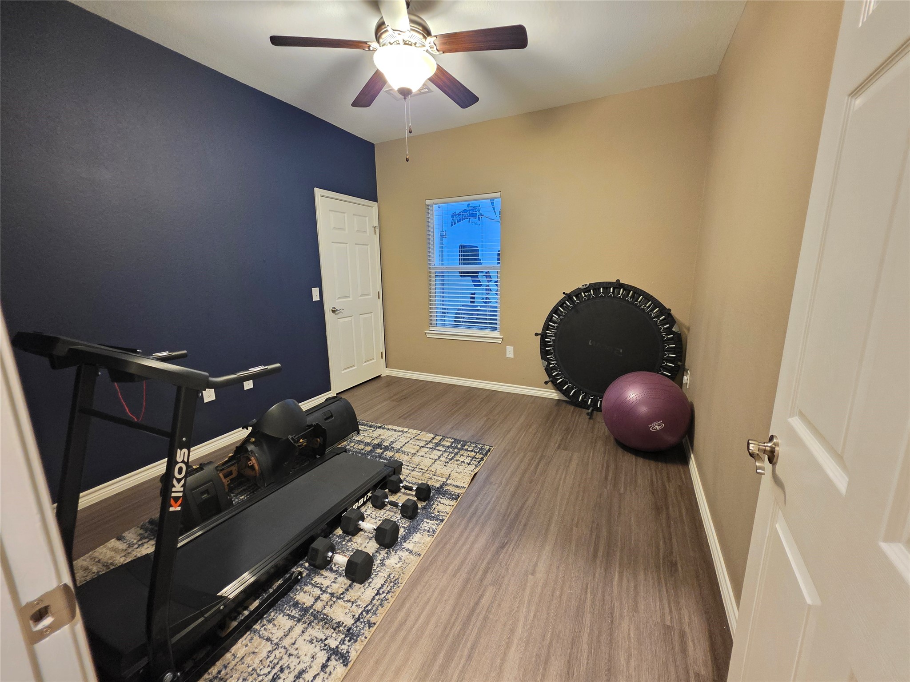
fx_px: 342
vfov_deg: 89.9
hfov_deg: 106.2
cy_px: 341
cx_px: 455
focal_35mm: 13
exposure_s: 1/24
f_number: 1.9
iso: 1250
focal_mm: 2.2
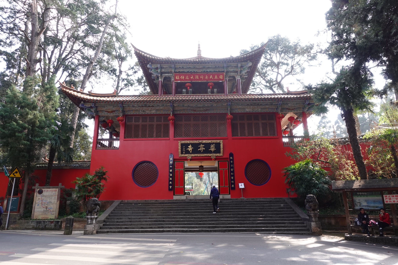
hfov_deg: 73.7
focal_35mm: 24
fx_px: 265
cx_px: 199
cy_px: 132
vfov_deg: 53.1
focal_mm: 9.4
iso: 125
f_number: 4
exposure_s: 1/80
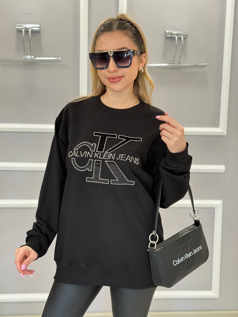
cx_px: 119
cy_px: 158
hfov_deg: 30.3
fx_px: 440
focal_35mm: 48
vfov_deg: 39.7
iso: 125
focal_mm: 6.76
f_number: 1.78
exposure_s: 1/60
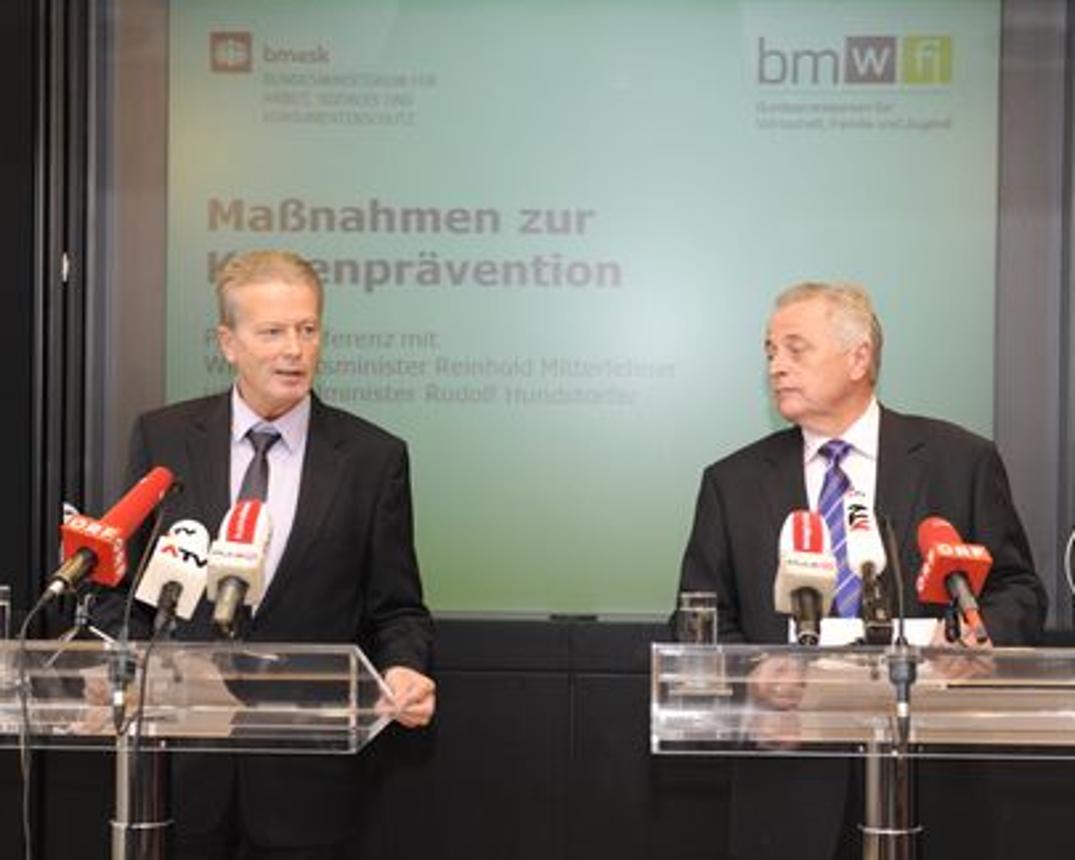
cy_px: 426
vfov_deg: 18.5
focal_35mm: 83
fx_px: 2641
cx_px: 526
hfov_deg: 23.0
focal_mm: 70
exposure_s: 1/125
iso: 640
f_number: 4.5
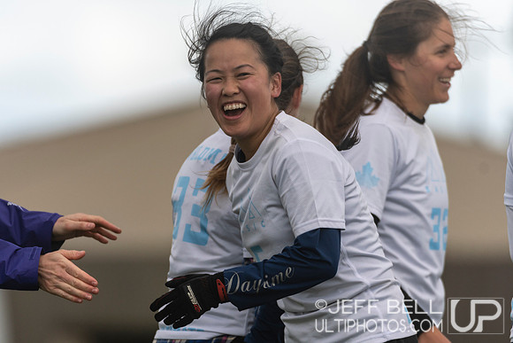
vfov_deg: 2.3
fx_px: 8552
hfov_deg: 3.4
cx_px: 256
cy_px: 172
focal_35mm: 600
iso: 160
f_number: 4
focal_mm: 400
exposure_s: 1/1250
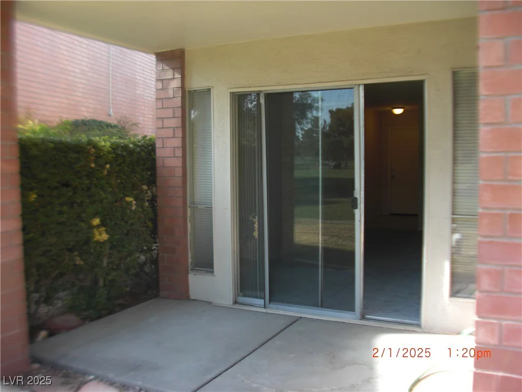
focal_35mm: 36
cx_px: 261
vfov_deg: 39.7
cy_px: 196
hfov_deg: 51.4
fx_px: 543
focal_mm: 6.3
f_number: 2.8
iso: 50
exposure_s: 1/125
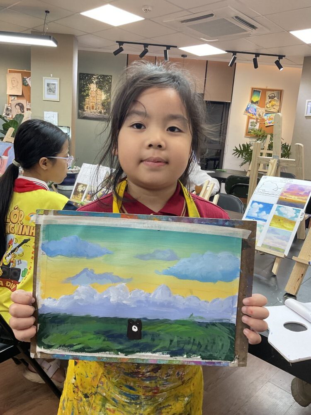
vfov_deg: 61.7
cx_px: 156
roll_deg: -5.4
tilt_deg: -11.5
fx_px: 347
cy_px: 208
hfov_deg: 48.2
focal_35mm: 29
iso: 64
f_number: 1.8
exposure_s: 1/77
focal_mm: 3
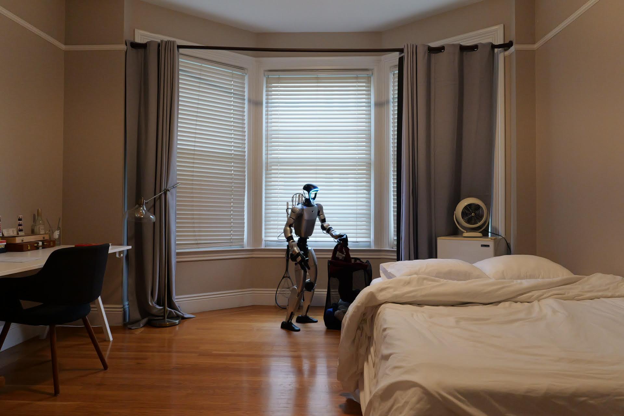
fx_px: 416
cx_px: 312
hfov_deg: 73.7
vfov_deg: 53.1
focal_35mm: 24
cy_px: 208
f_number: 3.5
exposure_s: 1/250
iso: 8000
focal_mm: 24
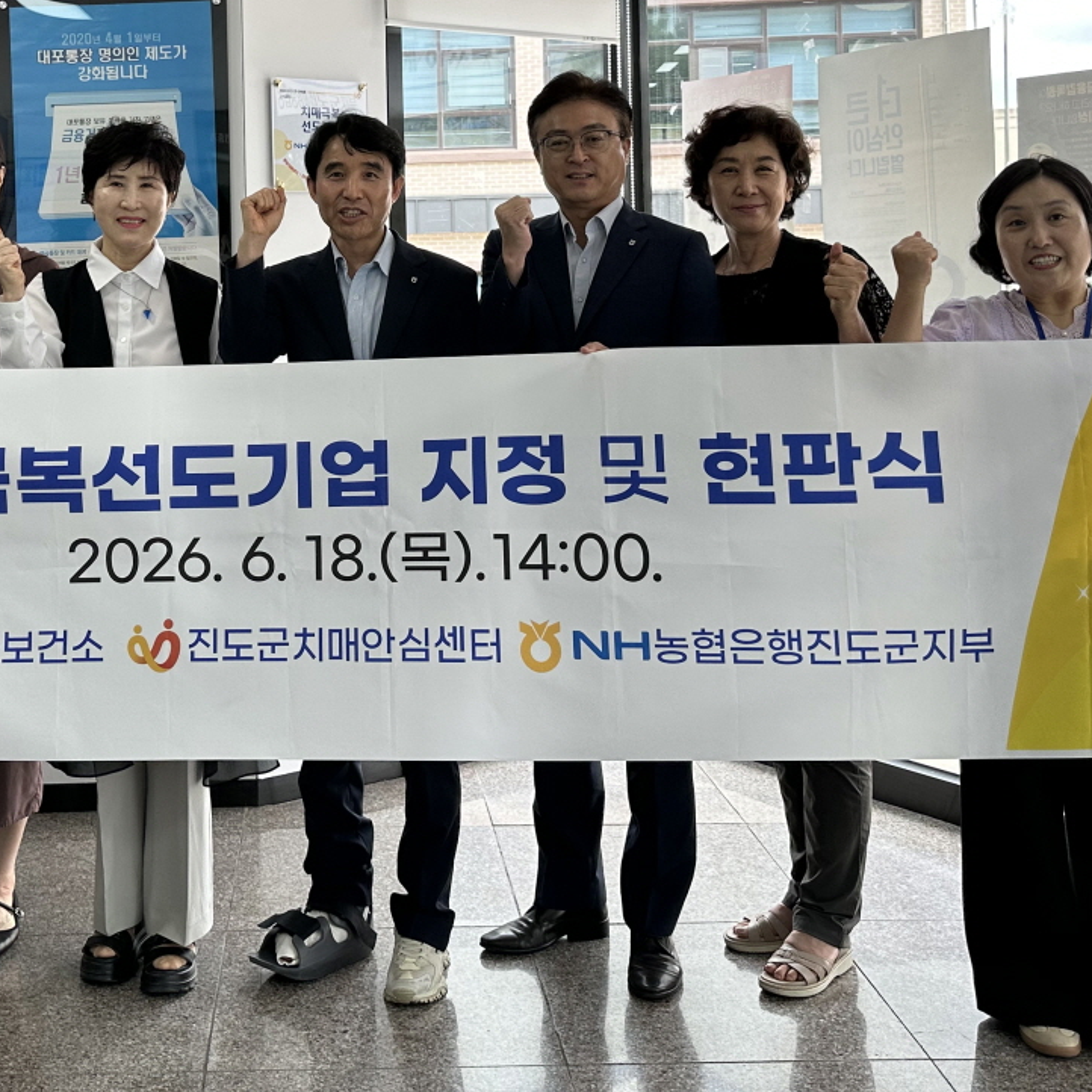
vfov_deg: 36.4
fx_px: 1606
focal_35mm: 45
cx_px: 298
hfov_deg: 36.8
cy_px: 229
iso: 80
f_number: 1.78
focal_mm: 6.86
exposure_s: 1/272
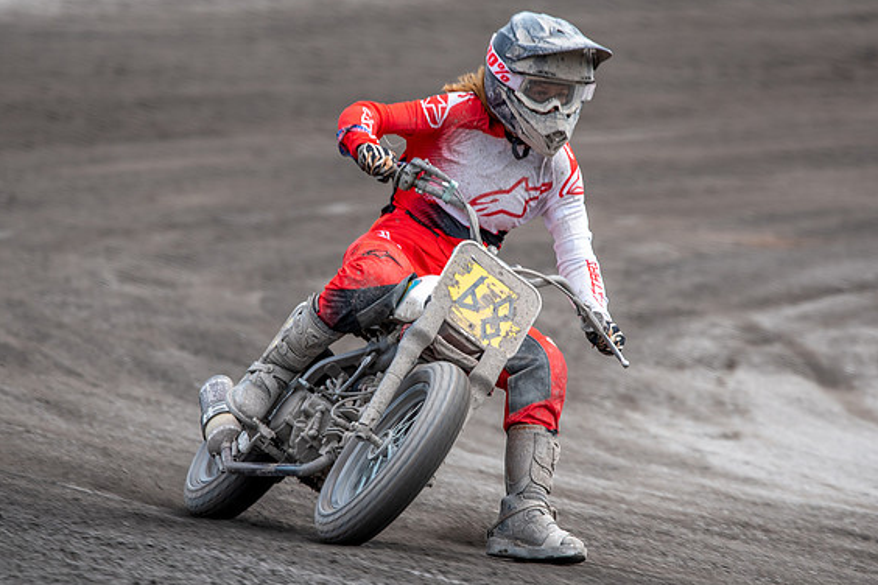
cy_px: 321
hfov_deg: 2.8
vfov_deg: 1.9
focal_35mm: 736
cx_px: 445
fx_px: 17949
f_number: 7.1
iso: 200
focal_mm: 500
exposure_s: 1/400
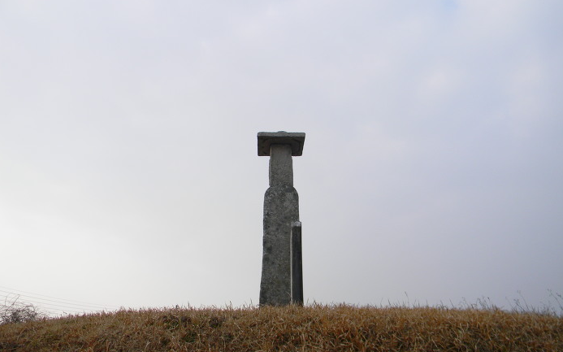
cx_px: 283
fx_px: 460
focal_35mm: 30
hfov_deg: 62.9
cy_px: 185
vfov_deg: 41.8
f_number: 3.5
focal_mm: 5
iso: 80
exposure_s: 1/800
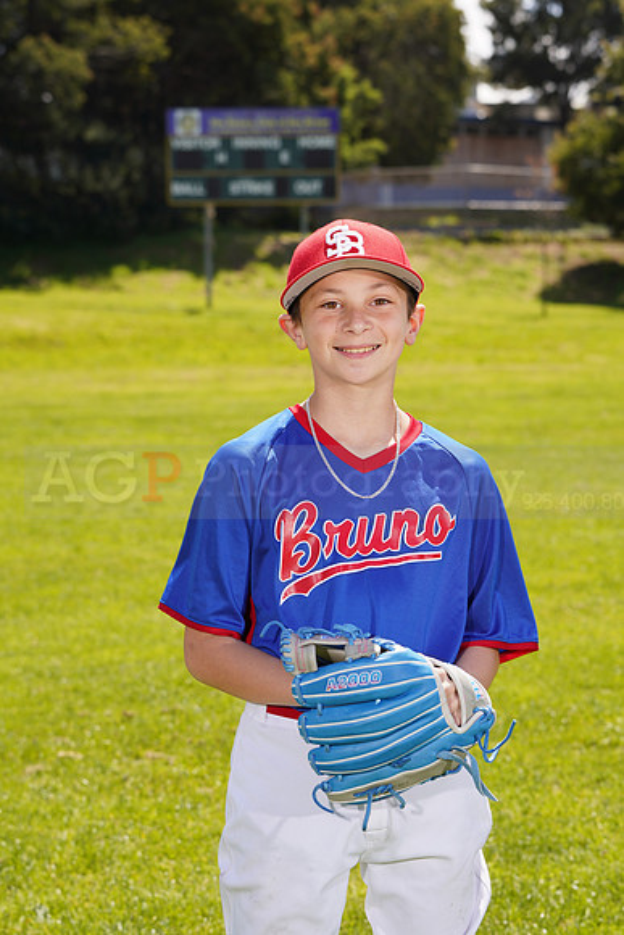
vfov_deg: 20.4
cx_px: 312
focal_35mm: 100
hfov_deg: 13.7
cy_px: 468
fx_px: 2598
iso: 100
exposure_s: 1/160
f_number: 9
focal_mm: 100
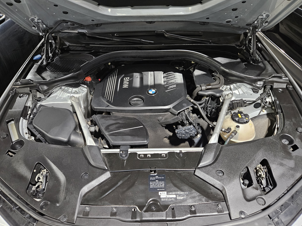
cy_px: 112
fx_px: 209
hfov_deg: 71.6
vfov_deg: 56.8
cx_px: 154
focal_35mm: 24
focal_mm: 5.4
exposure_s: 1/24
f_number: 1.8
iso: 640
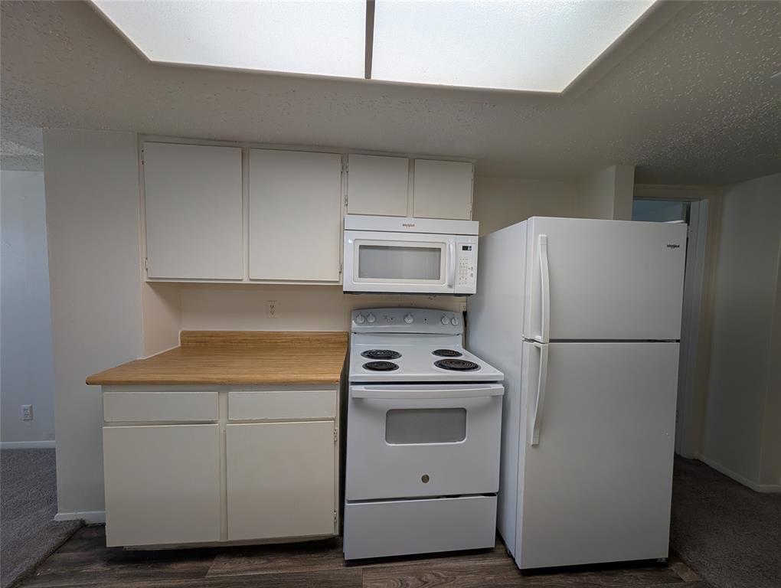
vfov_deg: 94.6
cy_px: 294
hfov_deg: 110.5
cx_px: 390
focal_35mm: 12
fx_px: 271
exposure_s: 1/164
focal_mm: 2.02
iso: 46
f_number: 1.7
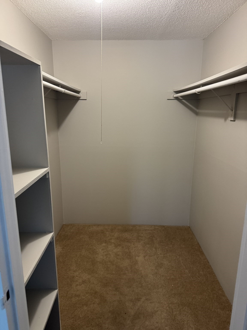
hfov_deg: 56.8
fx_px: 228
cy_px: 165
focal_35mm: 24
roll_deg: +0.1
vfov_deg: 71.6
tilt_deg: -13.3
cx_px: 124
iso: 250
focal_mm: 6.76
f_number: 1.78
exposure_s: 1/60
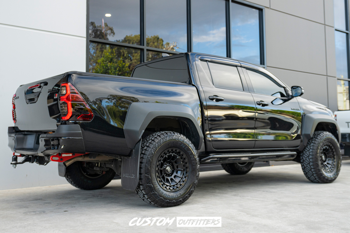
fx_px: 292
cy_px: 116
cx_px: 175
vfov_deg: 43.6
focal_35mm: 30
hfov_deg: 61.9
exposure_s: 1/160
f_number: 4
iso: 400
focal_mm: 30
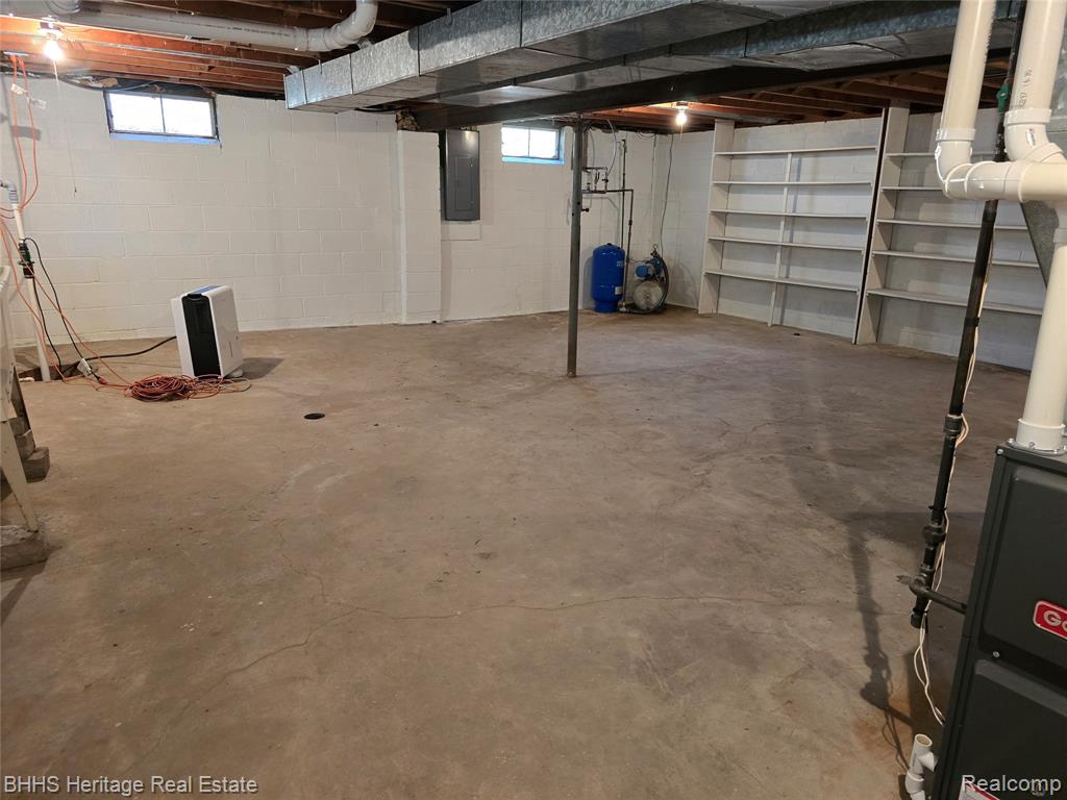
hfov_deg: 73.9
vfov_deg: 58.9
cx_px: 534
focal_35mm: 23
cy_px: 400
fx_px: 709
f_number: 1.7
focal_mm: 6.3
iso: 500
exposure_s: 1/60
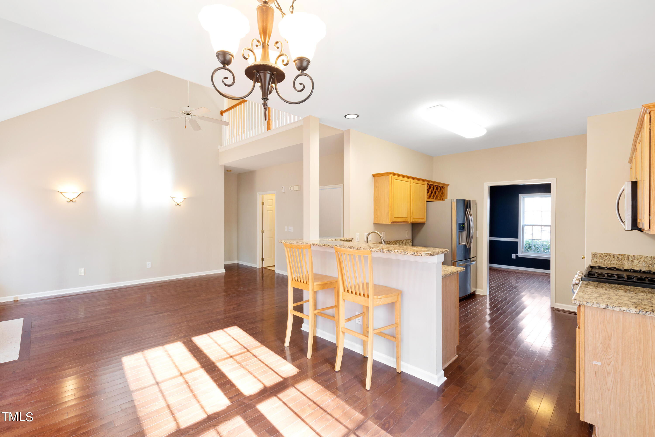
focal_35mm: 15
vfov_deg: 77.3
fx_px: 273
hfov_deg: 100.4
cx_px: 328
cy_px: 218
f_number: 8
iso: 100
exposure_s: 1/1.67
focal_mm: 10
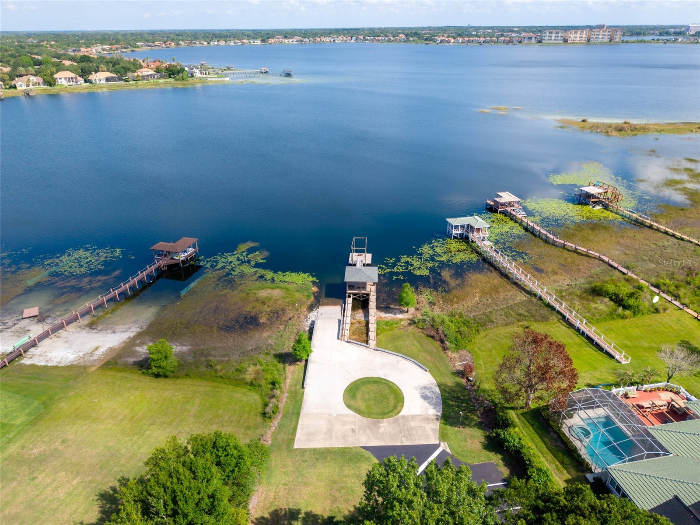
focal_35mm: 24
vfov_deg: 56.8
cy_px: 262
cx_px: 350
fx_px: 485
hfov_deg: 71.6
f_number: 1.8
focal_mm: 8.7
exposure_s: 1/4000
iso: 170
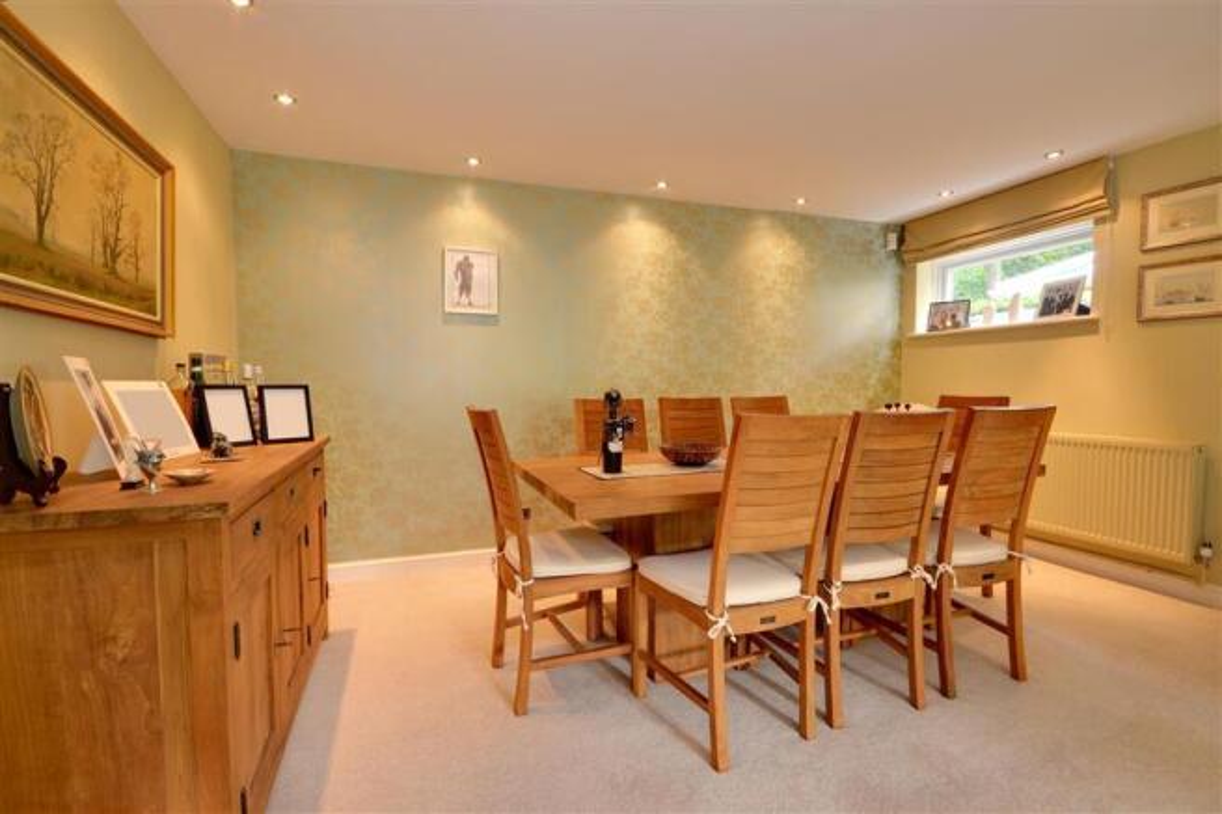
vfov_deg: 77.3
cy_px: 407
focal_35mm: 15
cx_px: 611
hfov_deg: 100.4
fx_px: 509
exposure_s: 1
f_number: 11
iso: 200
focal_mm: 10
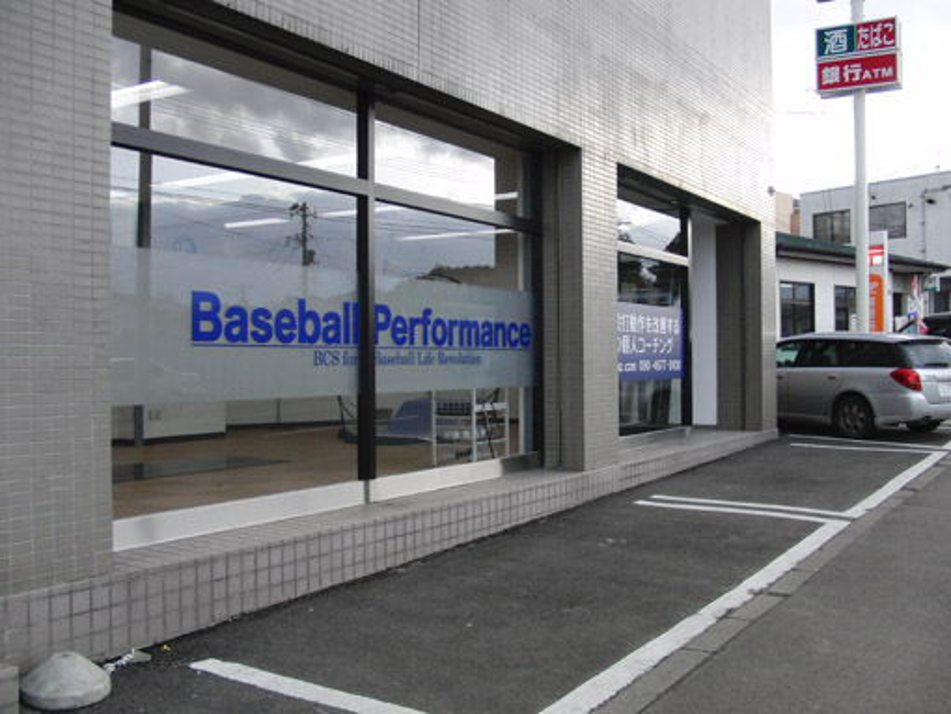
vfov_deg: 38.7
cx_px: 476
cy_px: 357
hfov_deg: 50.1
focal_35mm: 37
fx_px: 1017
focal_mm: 6.42
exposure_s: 1/200
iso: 100
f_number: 3.6
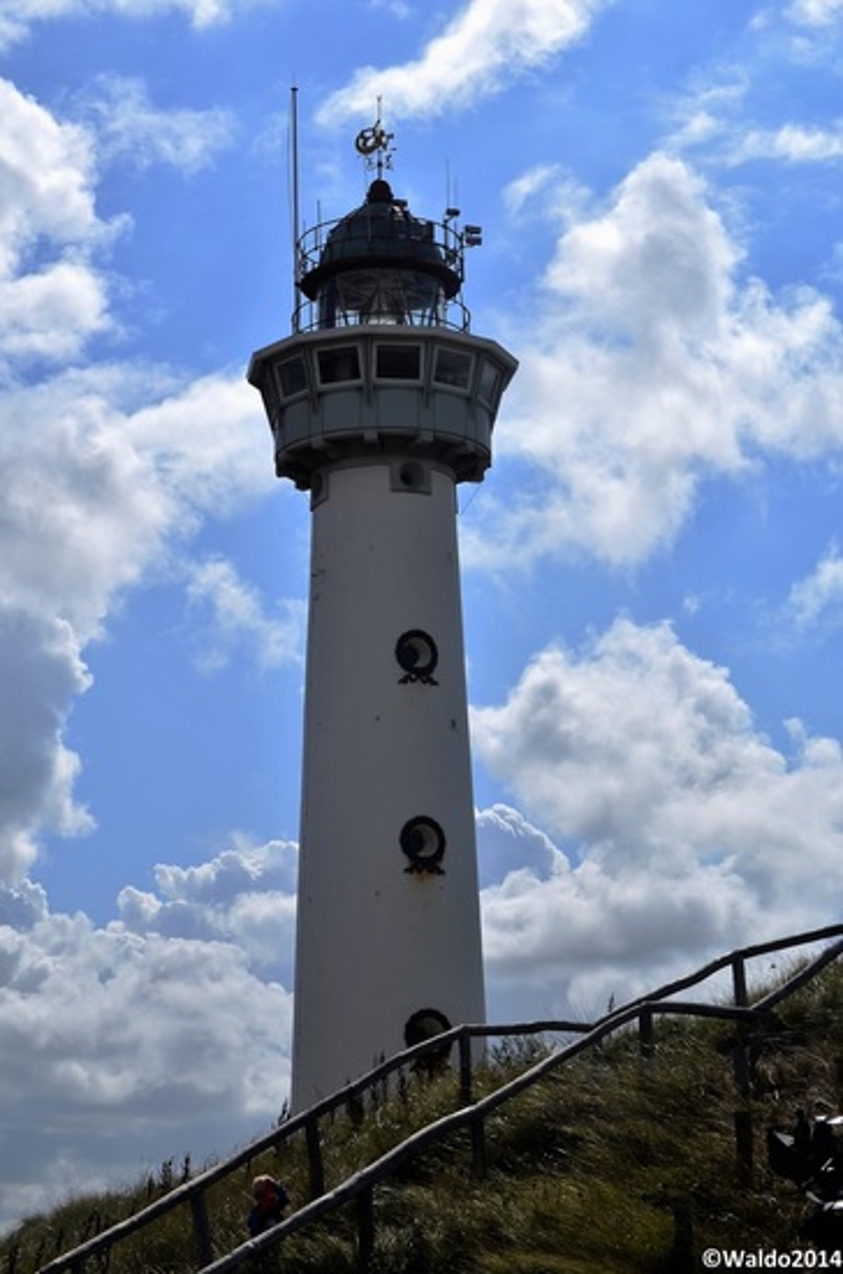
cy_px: 637
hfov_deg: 16.5
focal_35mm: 82
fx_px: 2912
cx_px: 422
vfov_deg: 24.7
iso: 100
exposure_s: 1/320
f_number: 13
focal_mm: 55
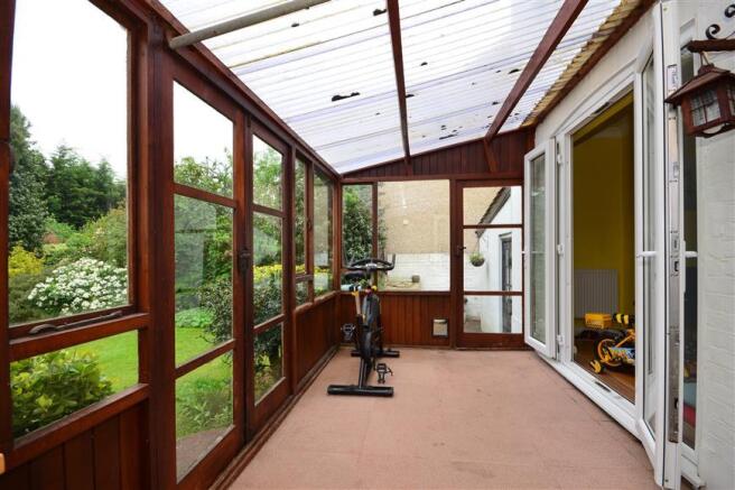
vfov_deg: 77.3
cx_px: 368
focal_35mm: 15
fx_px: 306
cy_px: 245
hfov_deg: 100.4
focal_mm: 10
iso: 400
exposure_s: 1/200
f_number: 9
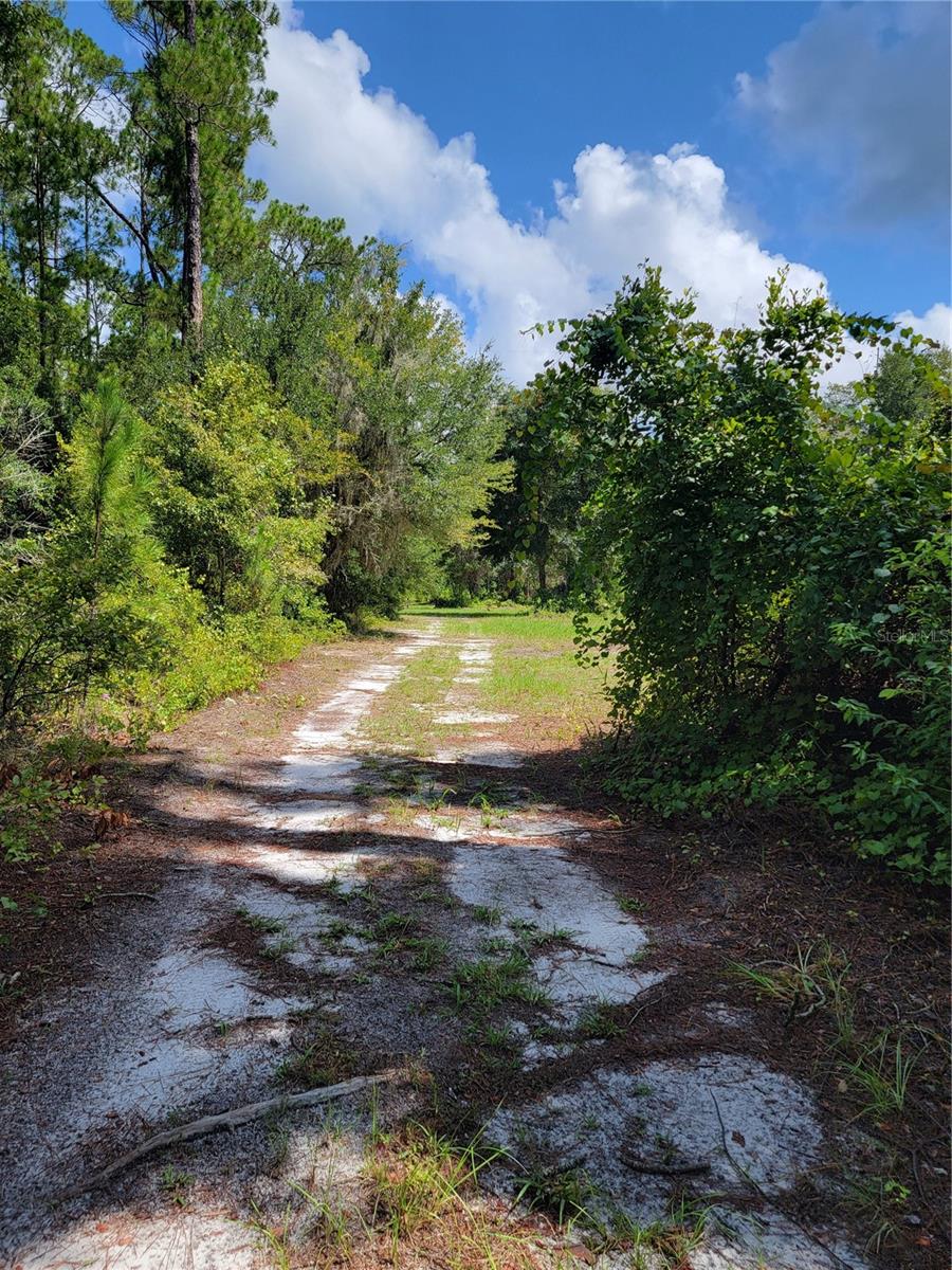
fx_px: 880
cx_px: 476
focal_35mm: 24
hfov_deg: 56.8
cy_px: 635
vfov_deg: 71.6
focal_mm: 6.7
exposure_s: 1/621
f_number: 1.8
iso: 16
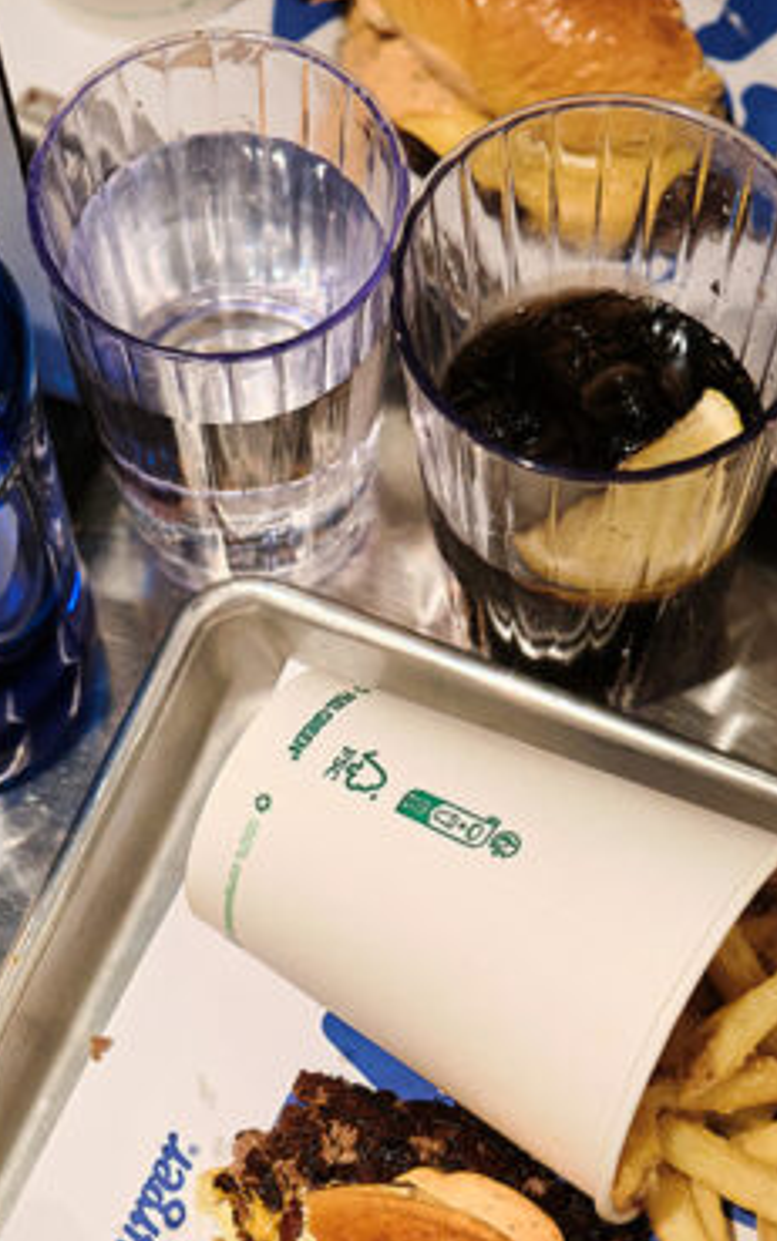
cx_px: 372
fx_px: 3350
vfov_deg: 20.8
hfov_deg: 13.2
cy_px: 948
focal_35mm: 99
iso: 320
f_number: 2
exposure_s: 1/500
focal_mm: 23
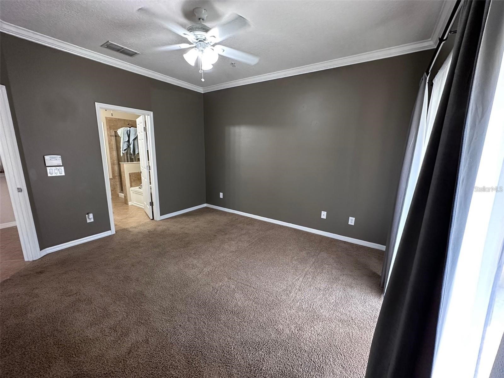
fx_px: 204
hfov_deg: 102.1
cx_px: 252
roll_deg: -1.3
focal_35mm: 14
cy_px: 189
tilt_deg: -12.1
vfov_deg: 85.7
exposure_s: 1/60
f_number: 2.2
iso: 320
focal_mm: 2.22
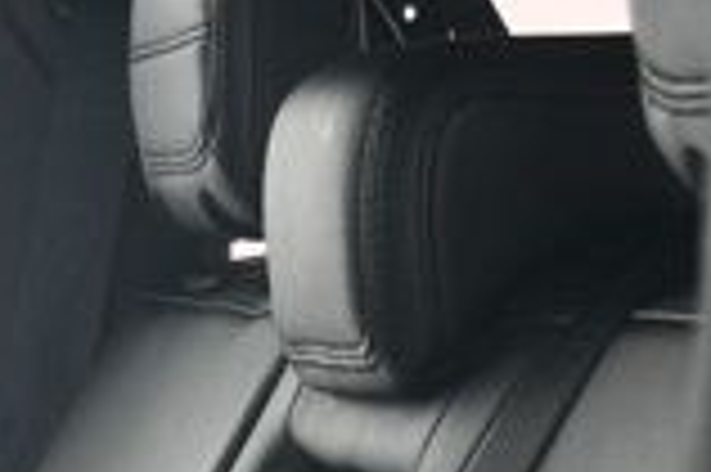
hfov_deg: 11.0
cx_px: -562
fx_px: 3453
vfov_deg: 7.1
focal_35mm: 175
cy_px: 1340
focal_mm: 18
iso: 100
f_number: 3.5
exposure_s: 1/160
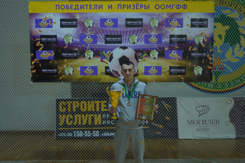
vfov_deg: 38.4
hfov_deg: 55.1
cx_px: 122
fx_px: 235
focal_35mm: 34
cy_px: 82
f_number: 4
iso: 640
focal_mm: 23
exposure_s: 1/125
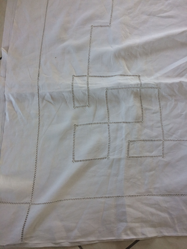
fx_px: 209
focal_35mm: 29
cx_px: 94
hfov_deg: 48.2
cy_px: 124
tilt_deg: -83.7
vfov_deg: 61.7
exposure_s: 1/33
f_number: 2.2
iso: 40
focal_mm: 4.15
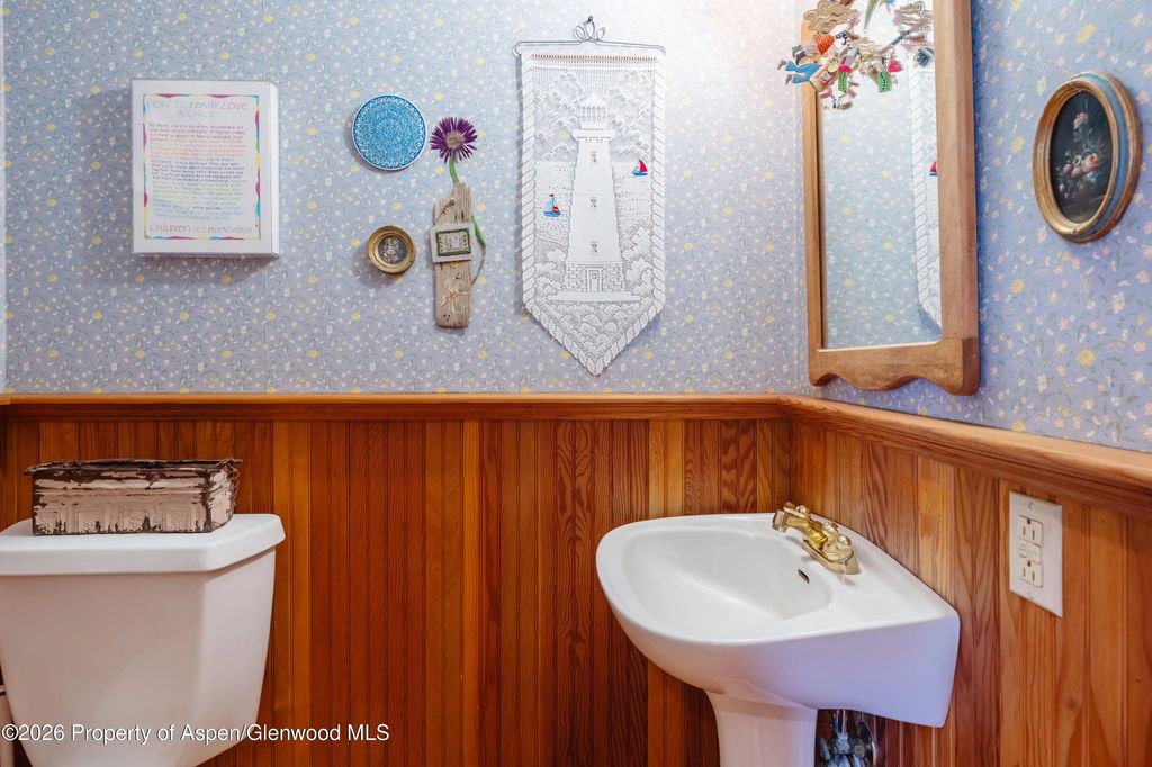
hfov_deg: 86.9
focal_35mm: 19
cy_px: 384
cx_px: 576
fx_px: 608
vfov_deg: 64.5
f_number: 8
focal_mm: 19
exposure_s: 1/20
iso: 400
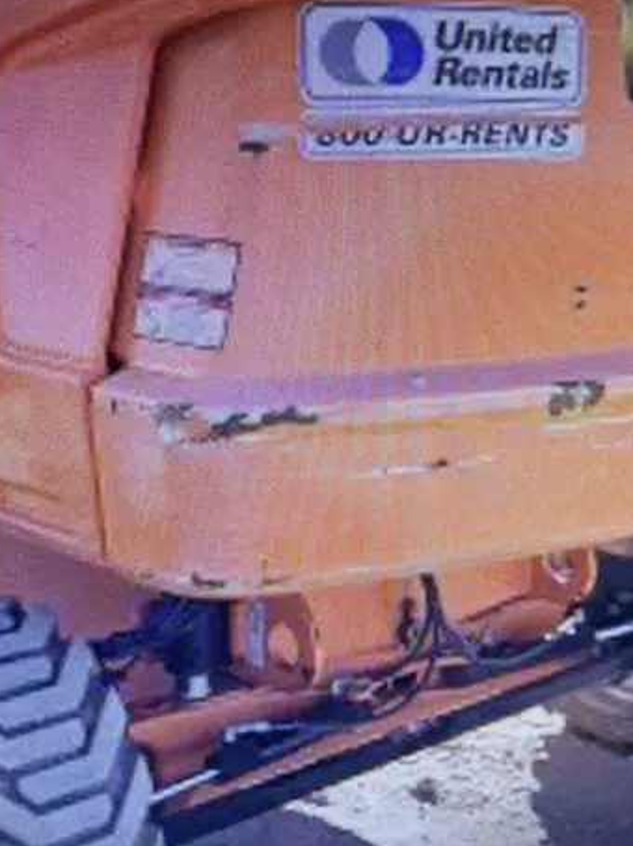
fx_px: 1025
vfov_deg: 43.9
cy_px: 252
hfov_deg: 34.3
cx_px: 289
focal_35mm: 42
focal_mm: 4.2
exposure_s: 1/60
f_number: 1.6
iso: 160
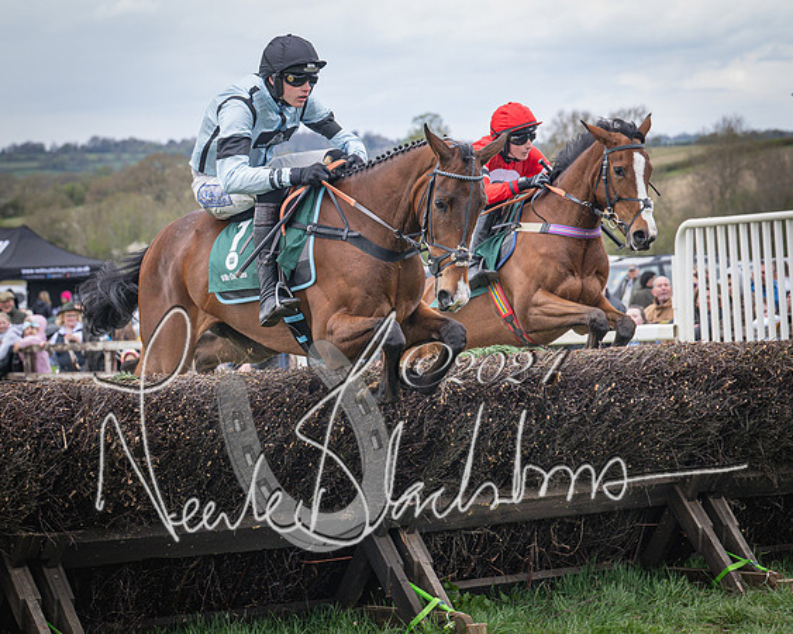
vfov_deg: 12.3
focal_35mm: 125
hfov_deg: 15.4
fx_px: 2941
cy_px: 334
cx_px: 395
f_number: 4
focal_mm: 70
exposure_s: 1/1250
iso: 500
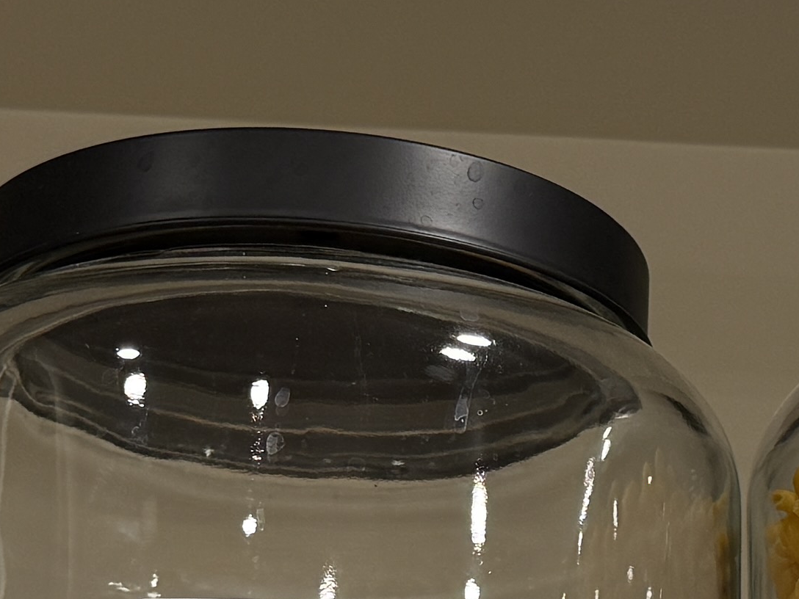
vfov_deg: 11.8
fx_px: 2908
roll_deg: -0.3
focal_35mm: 126
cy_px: 391
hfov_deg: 15.5
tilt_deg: +19.9
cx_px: 659
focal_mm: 6.76
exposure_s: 1/140
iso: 100
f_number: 1.78
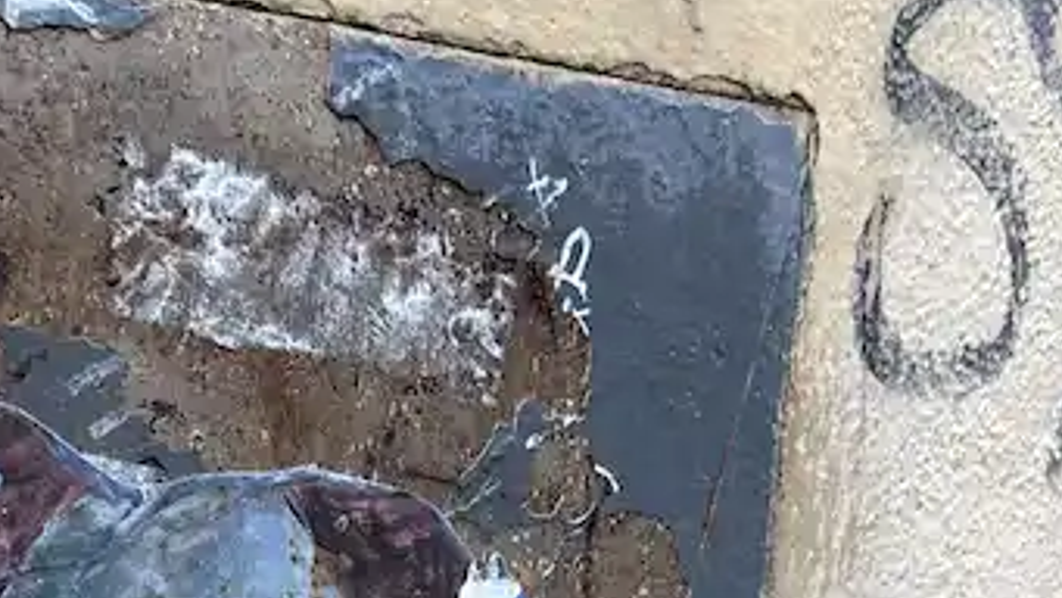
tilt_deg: -12.4
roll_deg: -4.3
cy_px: 1240
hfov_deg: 16.0
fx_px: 3774
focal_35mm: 134
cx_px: 293
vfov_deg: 8.5
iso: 100
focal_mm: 6.76
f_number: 1.78
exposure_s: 1/108
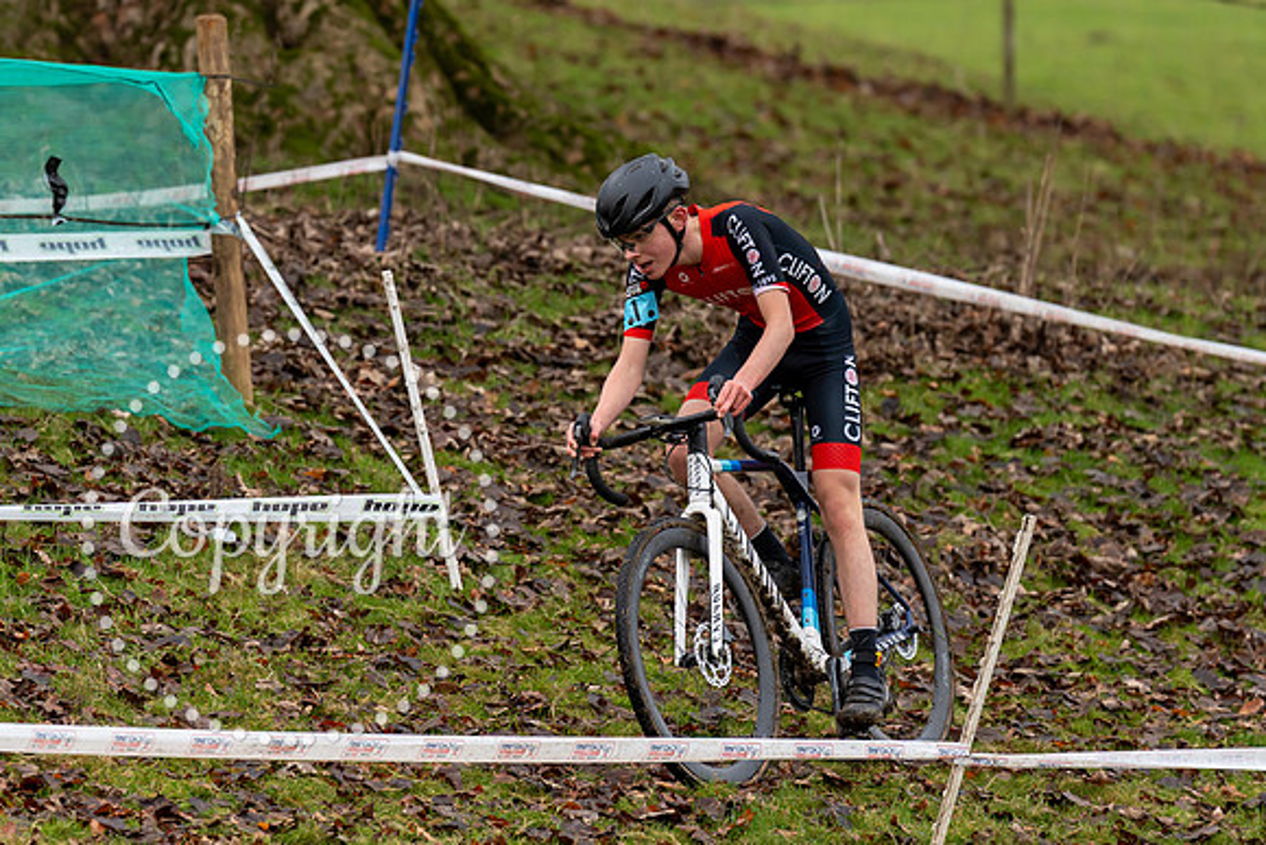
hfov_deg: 6.0
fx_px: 12078
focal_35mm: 343
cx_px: 523
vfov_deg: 4.0
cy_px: 251
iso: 640
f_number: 3.2
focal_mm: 197
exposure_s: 1/1000
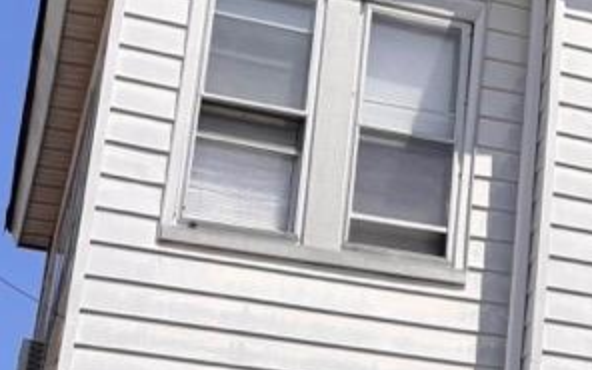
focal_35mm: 119
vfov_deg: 10.9
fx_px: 1920
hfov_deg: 15.7
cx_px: 956
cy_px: 348
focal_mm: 5.96
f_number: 1.6
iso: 50
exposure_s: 1/5076
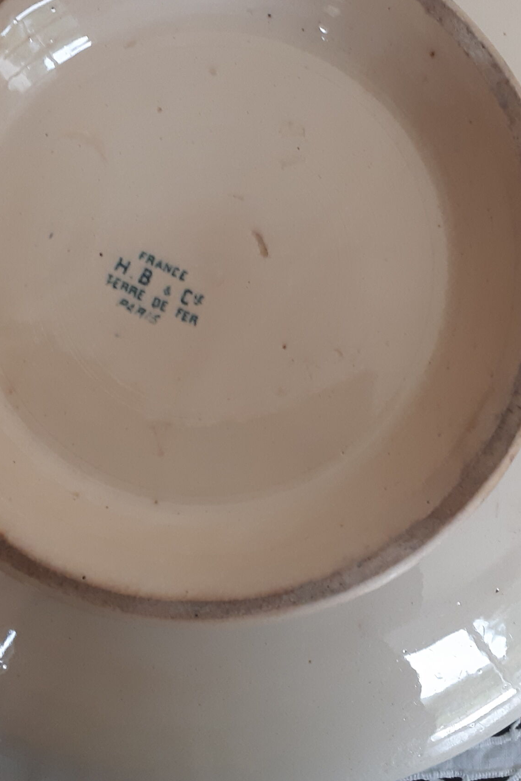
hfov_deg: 26.0
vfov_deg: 38.0
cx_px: 220
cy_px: 305
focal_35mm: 52
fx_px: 1128
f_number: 1.7
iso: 200
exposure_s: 1/50
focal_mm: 3.93
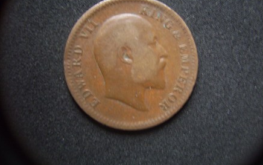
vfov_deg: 34.3
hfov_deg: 52.7
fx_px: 265
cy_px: 64
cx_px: 135
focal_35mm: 37
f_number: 2.9
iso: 160
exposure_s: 1/8
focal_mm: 5.7
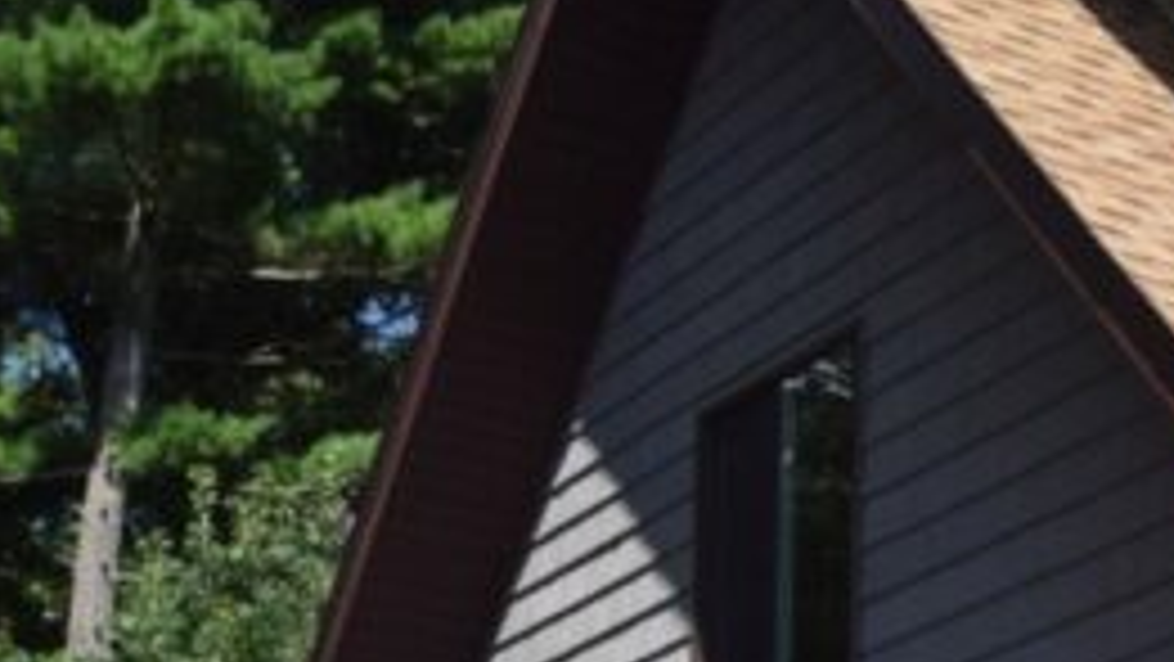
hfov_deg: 19.6
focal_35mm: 101
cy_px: 1049
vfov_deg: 11.4
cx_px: 1493
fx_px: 3145
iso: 400
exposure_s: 1/1600
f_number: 6.3
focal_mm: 14
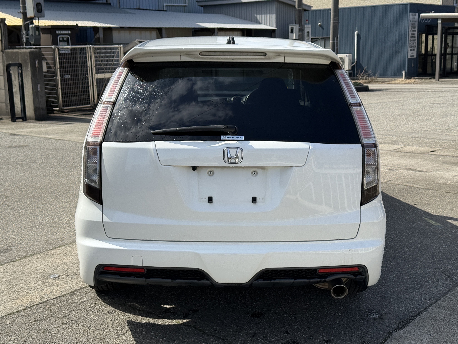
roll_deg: +1.7
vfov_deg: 30.3
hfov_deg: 39.7
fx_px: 635
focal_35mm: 48
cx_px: 229
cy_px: 172
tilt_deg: -11.0
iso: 100
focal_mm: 6.76
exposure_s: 1/6024
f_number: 1.78
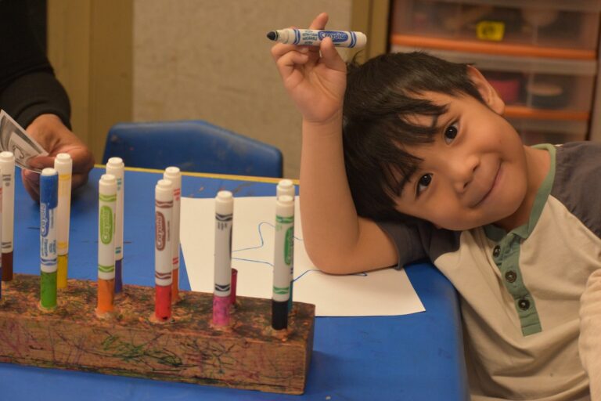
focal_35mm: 105
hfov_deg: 19.5
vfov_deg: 13.0
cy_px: 200
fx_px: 1753
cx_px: 300
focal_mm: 70
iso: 2000
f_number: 4.5
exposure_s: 1/125
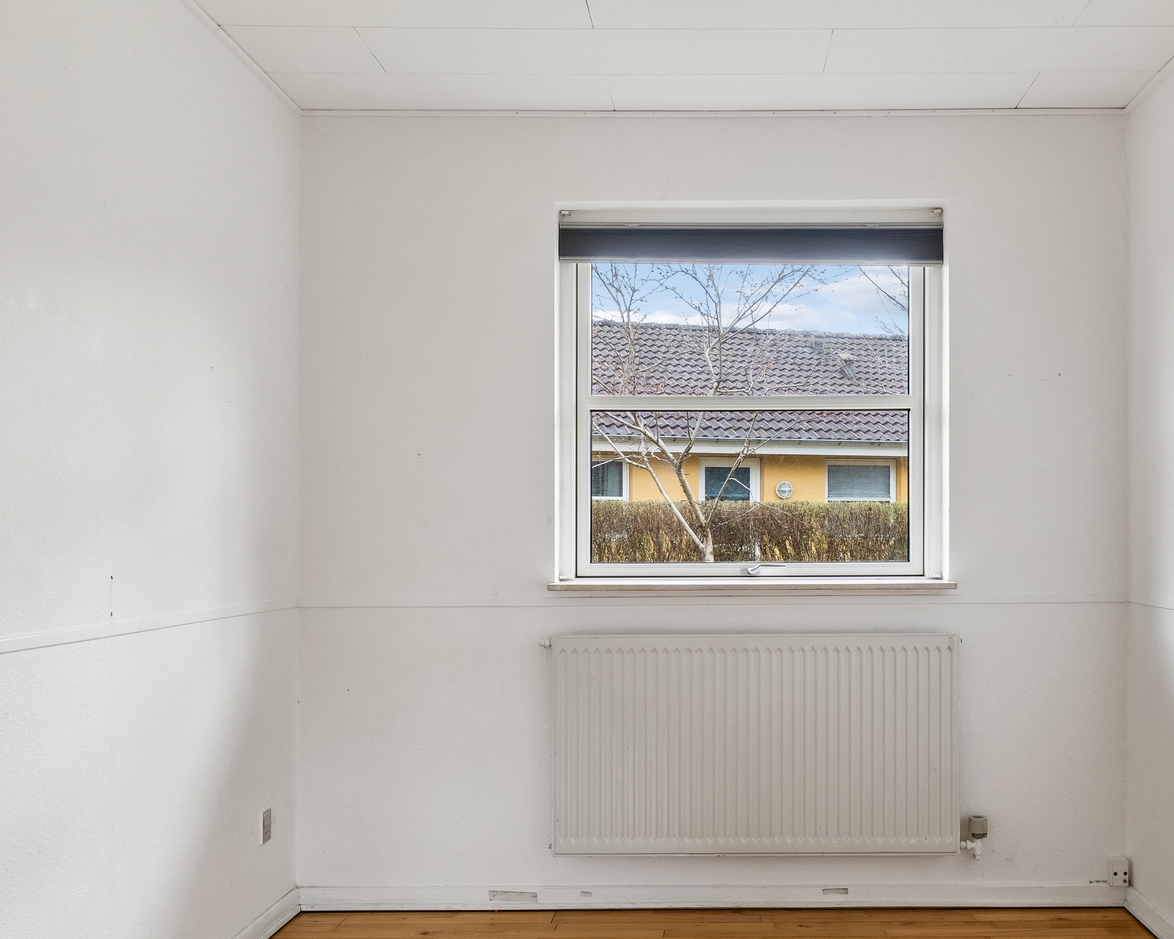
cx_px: 735
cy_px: 536
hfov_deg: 48.8
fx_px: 1279
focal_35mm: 37
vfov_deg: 40.2
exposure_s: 1/10
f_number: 8
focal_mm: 15
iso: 200
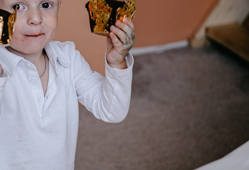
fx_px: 1039
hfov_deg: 13.6
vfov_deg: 9.4
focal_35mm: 149
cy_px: 64
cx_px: 43
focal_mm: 65
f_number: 3.2
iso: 125
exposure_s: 1/160
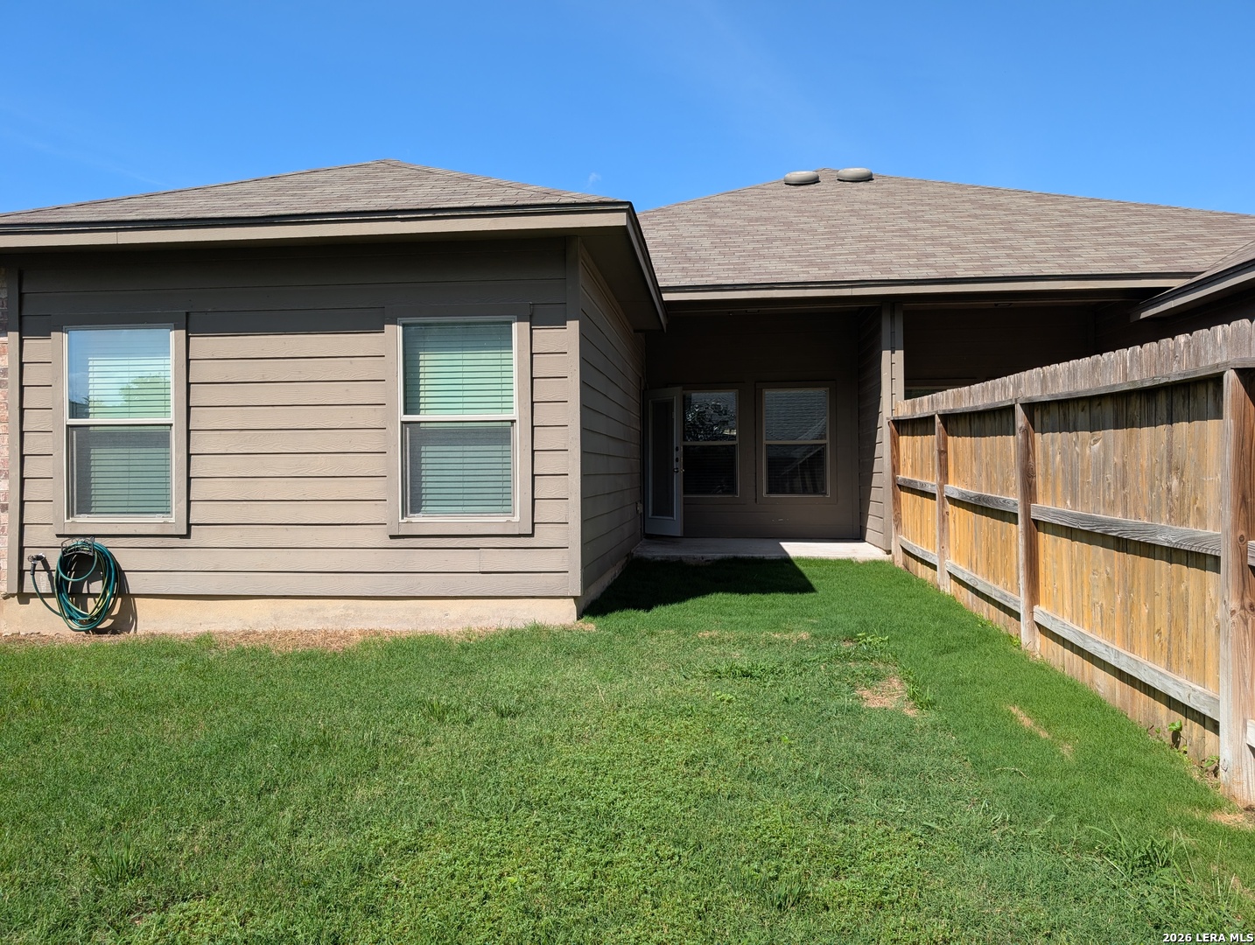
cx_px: 628
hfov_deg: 71.5
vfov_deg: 56.9
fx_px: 871
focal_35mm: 24
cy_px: 472
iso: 21
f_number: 1.68
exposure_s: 1/810
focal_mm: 6.9
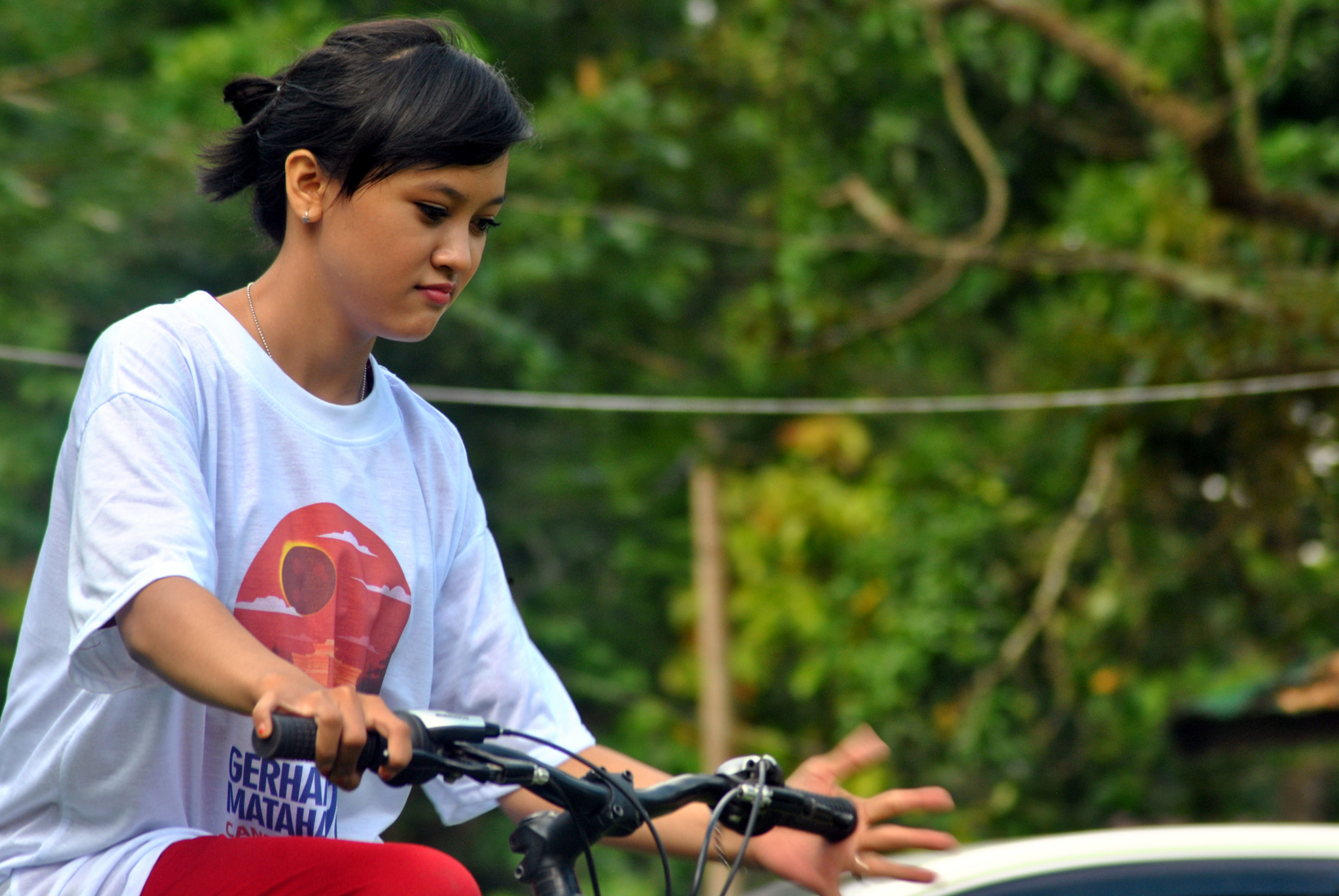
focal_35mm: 285
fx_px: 10613
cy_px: 448
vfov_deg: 4.8
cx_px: 670
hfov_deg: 7.2
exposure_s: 1/100
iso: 200
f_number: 7.1
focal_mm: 190
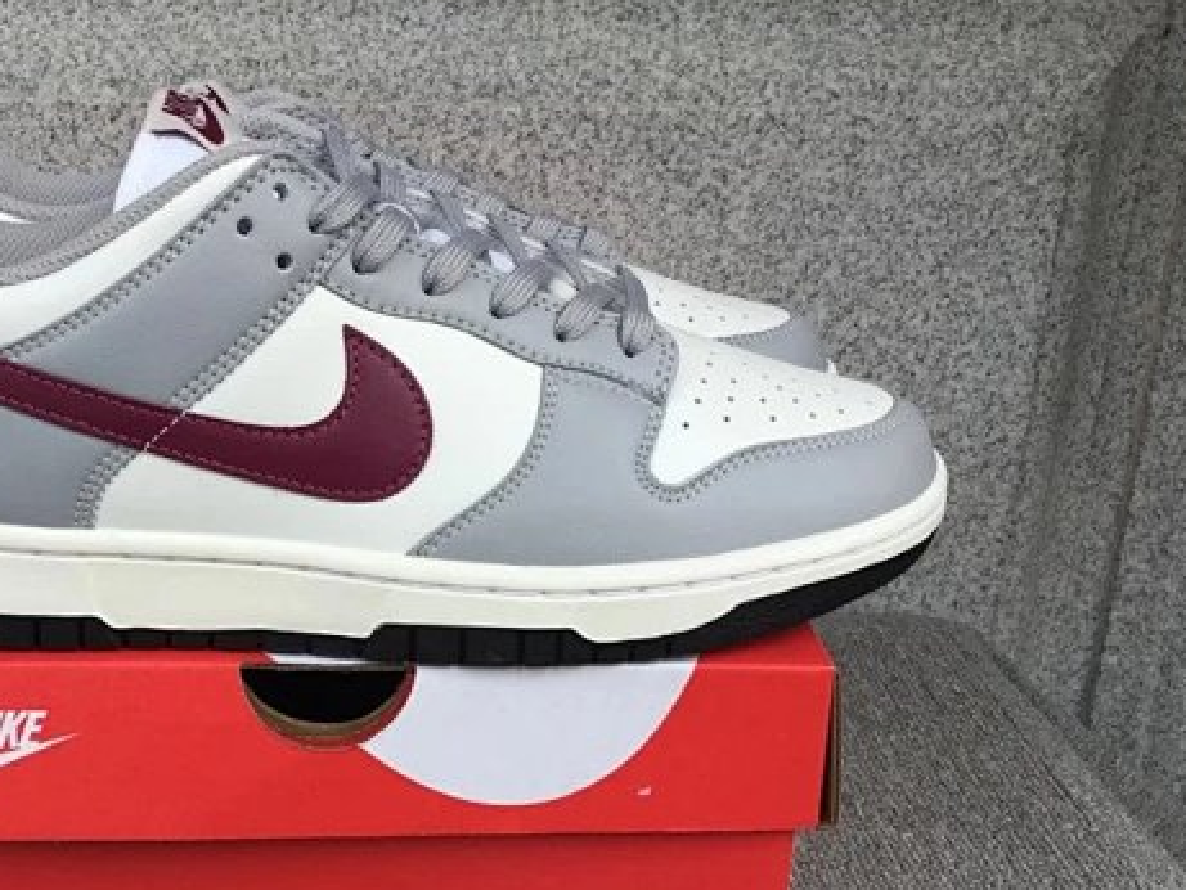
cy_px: 568
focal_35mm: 43
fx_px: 1474
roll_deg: -0.4
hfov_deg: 43.1
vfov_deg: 33.4
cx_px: 381
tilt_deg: -20.0
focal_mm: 3.3
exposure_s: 1/608
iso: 25
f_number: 2.4
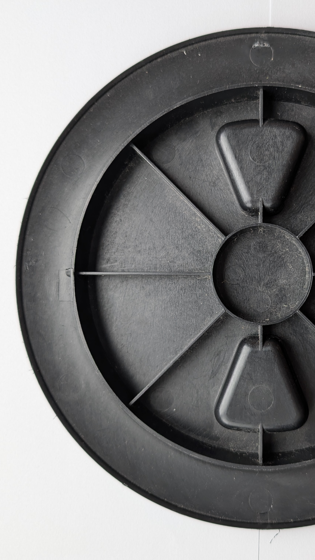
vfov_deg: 56.6
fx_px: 520
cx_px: 228
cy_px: 281
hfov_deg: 33.2
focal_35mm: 35
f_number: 1.68
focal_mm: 6.9
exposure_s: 1/36.3
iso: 22
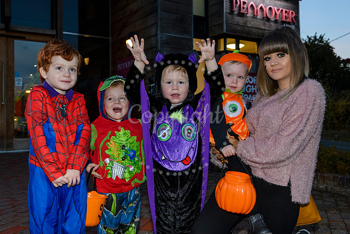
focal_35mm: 39
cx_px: 175
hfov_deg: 49.5
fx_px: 379
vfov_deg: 34.2
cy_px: 117
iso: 1600
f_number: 5
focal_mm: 26
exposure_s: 1/80
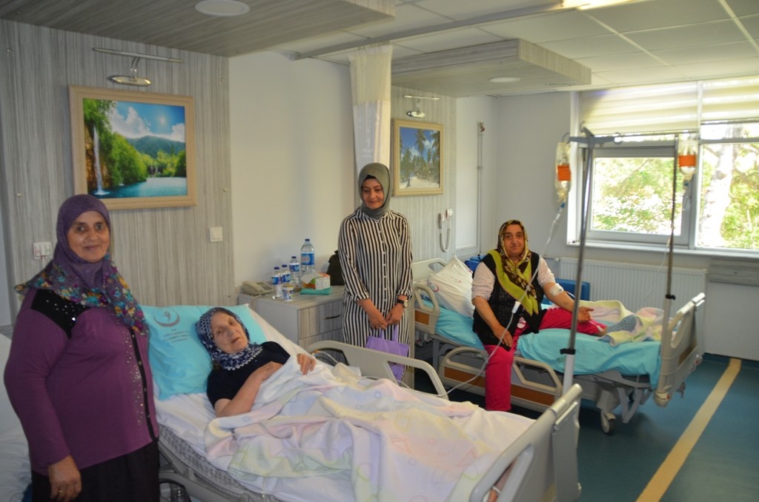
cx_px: 380
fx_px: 568
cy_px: 251
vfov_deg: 47.7
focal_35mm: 27
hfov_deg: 67.5
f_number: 3.5
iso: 450
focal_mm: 18
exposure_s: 1/60
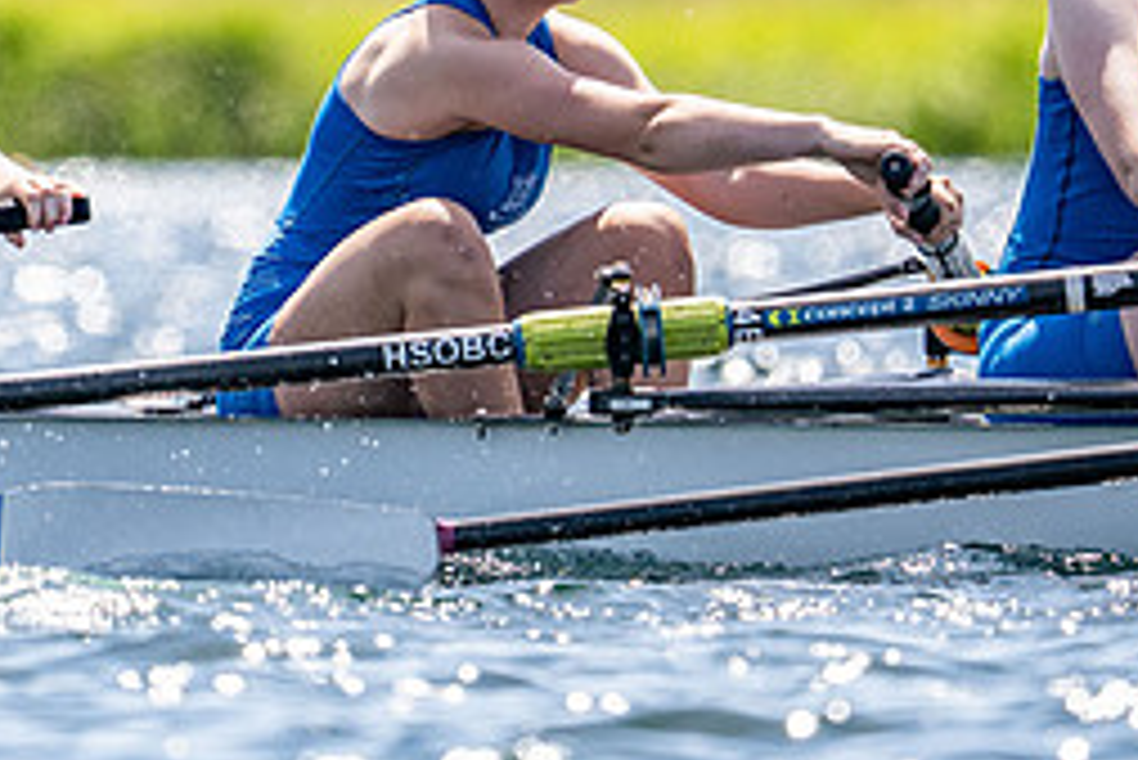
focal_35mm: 1374
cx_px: 567
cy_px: 121
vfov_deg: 1.0
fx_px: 43457
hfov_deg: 1.5
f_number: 4.5
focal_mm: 400
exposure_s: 1/2500
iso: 250
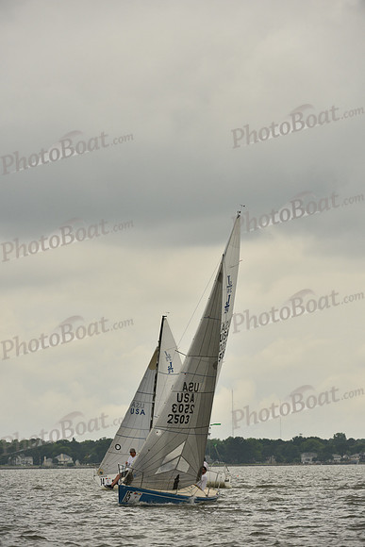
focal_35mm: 220
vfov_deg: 9.4
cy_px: 274
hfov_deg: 6.2
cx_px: 182
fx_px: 3344
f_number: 7.1
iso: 400
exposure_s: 1/1250
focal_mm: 220
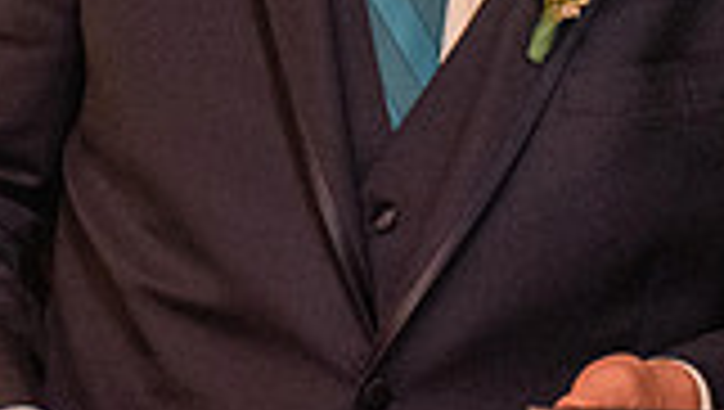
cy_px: -74
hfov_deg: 4.8
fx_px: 8687
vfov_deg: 2.7
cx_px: -121
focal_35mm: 452
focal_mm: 80
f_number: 4.8
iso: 3200
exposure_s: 1/60
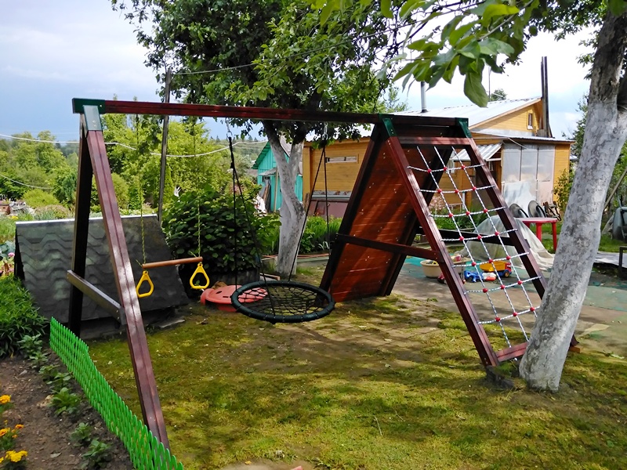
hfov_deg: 67.3
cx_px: 314
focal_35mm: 26
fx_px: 471
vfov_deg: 53.1
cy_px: 235
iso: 100
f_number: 1.8
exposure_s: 1/1084
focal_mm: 3.63
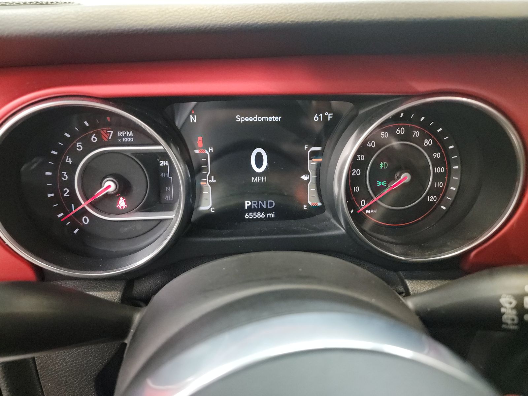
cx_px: 264
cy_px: 198
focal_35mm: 24
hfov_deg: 71.6
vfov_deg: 56.8
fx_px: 366
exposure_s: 1/59
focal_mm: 6.7
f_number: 1.8
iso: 2310
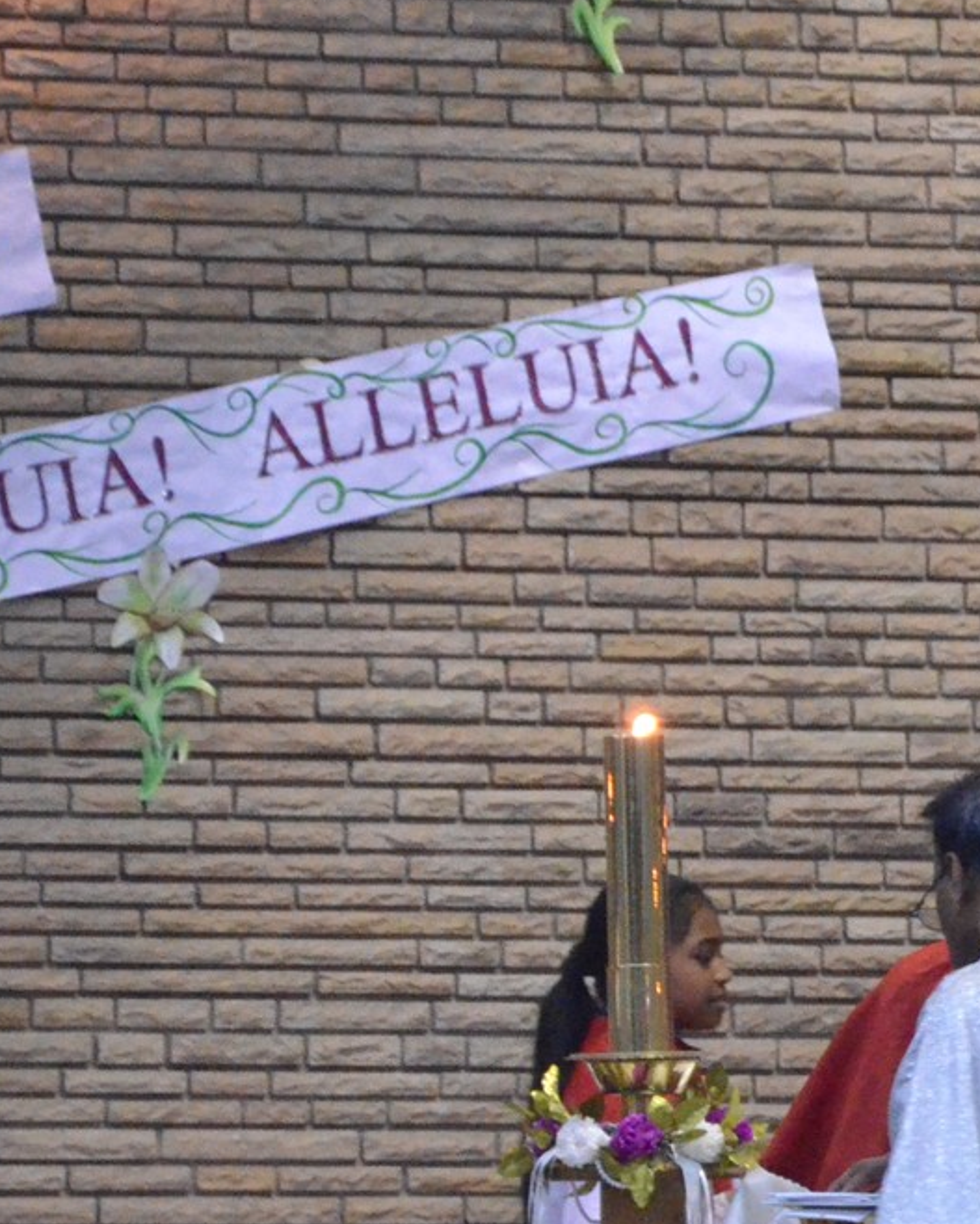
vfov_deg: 4.5
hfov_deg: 3.6
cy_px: 1111
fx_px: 15592
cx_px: 1527
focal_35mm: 430
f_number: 5.6
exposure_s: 1/80
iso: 6400
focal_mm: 105
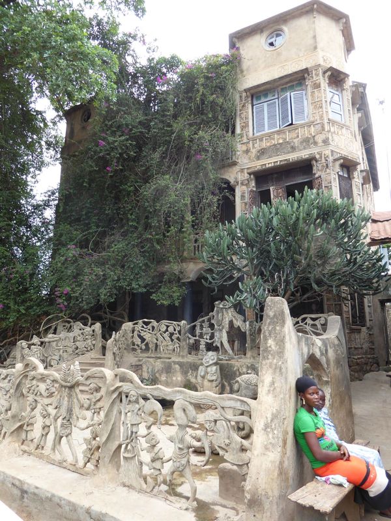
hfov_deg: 56.8
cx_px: 196
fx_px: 361
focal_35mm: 24
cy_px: 260
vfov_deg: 71.6
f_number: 3.3
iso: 100
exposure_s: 1/60
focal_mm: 4.3
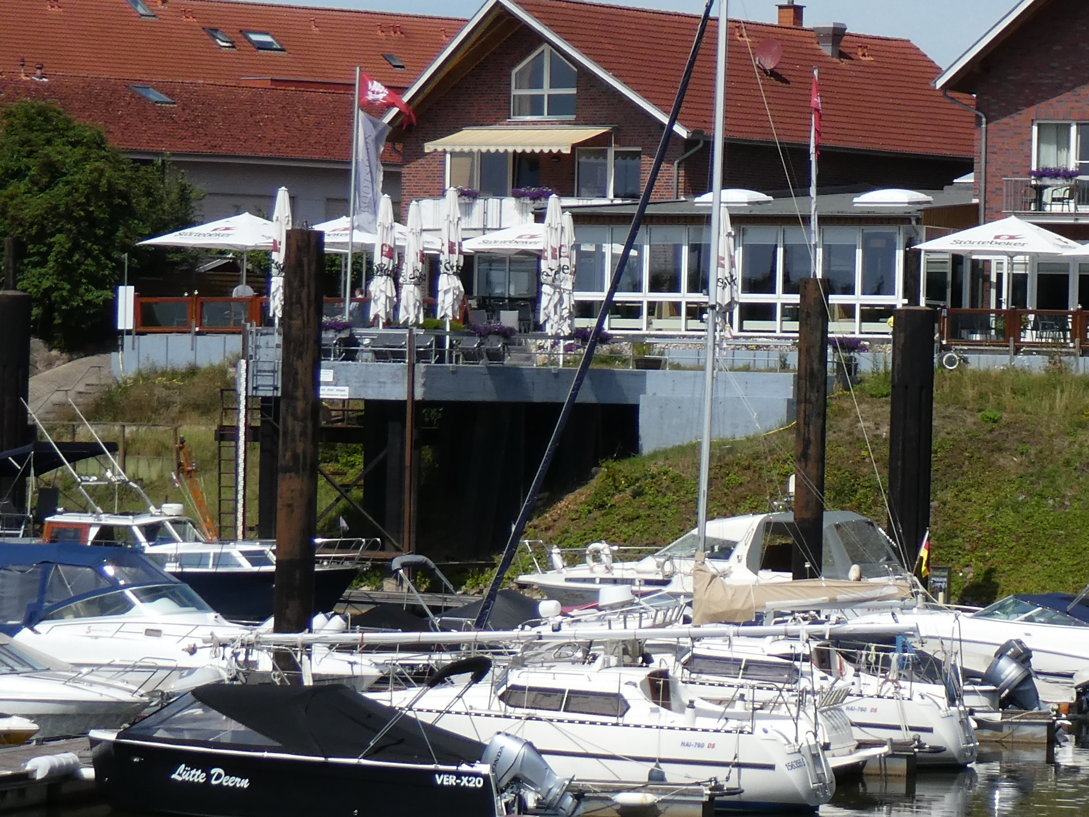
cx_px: 1075
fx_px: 5160
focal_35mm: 164
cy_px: 257
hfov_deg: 11.9
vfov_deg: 9.0
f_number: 4.3
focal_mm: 10.9
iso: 80
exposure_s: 1/800
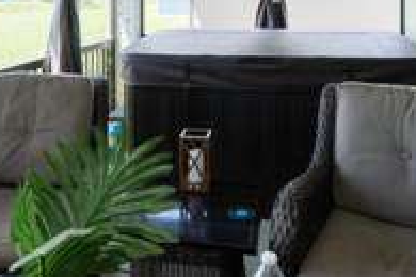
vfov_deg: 32.2
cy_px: -19
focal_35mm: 37
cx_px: 173
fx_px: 428
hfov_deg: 51.6
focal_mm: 10
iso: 500
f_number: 10
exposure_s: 1/125
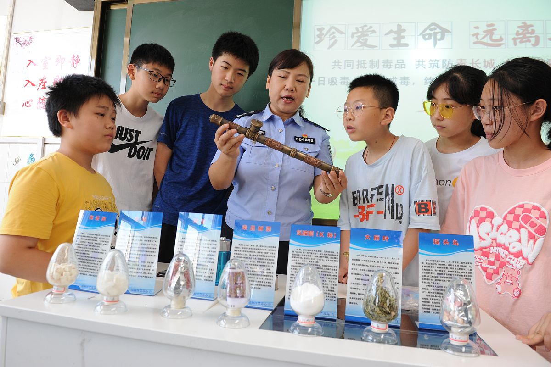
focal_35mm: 24
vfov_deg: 53.1
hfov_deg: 73.7
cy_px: 184
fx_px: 367
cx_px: 276
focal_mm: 24
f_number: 5
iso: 800
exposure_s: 1/100
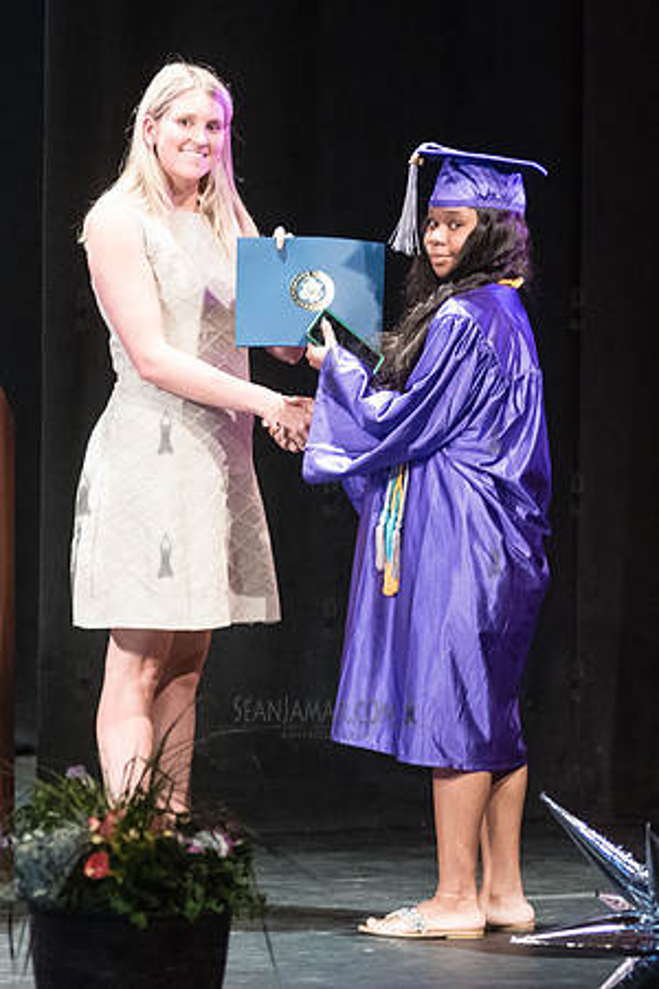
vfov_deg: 7.8
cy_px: 401
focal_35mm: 264
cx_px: 256
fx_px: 7252
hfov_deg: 5.2
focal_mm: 145
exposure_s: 1/200
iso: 4000
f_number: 2.8
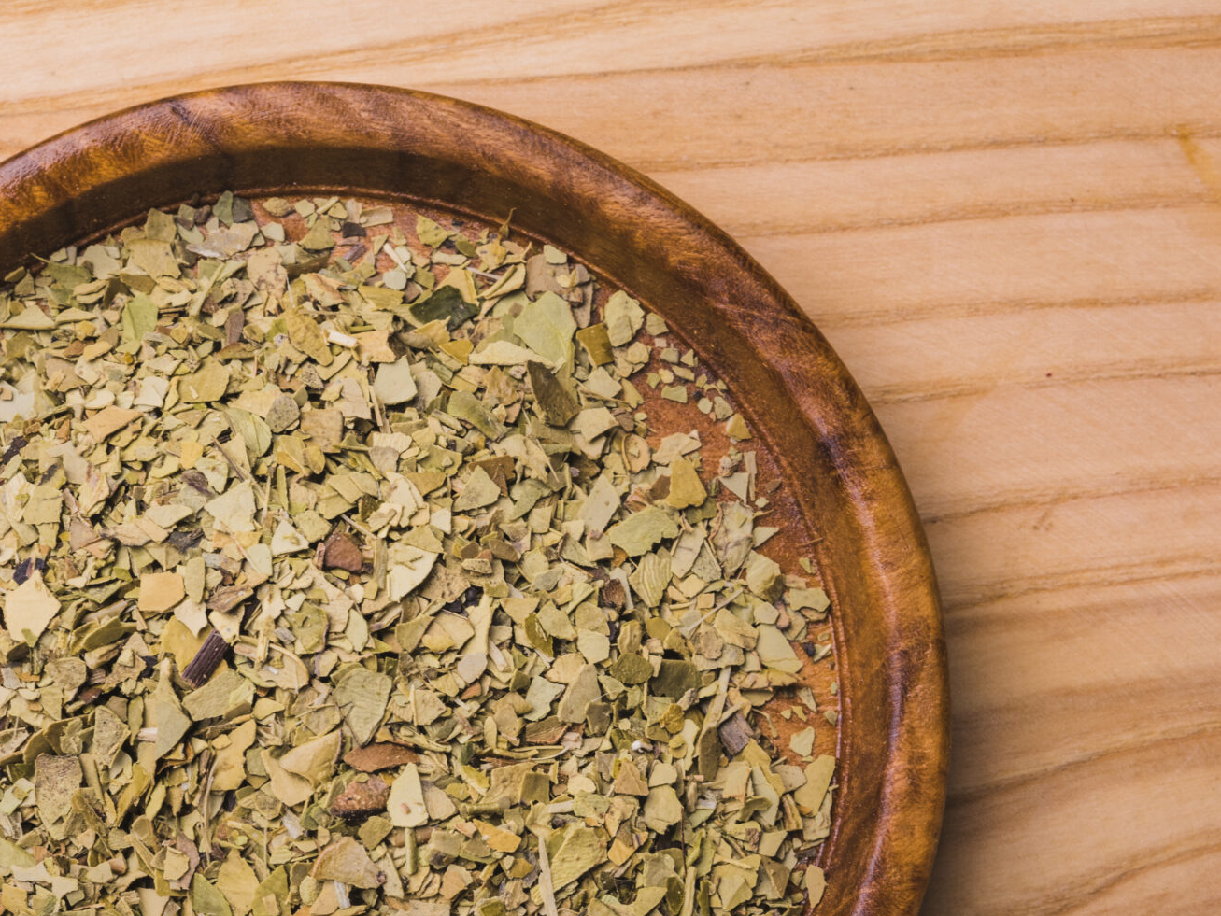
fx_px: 3987
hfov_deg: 17.4
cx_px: 573
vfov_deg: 13.1
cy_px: 694
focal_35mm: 113
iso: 250
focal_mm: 60
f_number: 14
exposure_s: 1/160
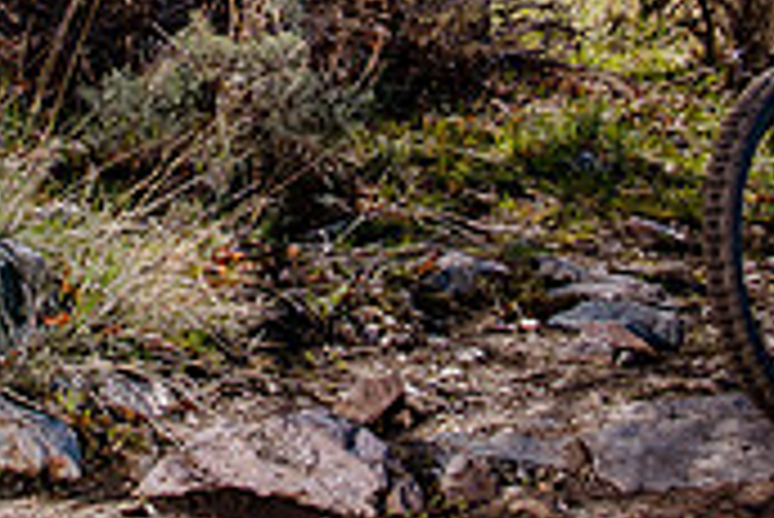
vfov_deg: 10.0
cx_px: 92
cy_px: -84
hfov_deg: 15.0
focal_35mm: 135
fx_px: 2905
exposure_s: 1/640
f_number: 5.6
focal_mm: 24
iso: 160
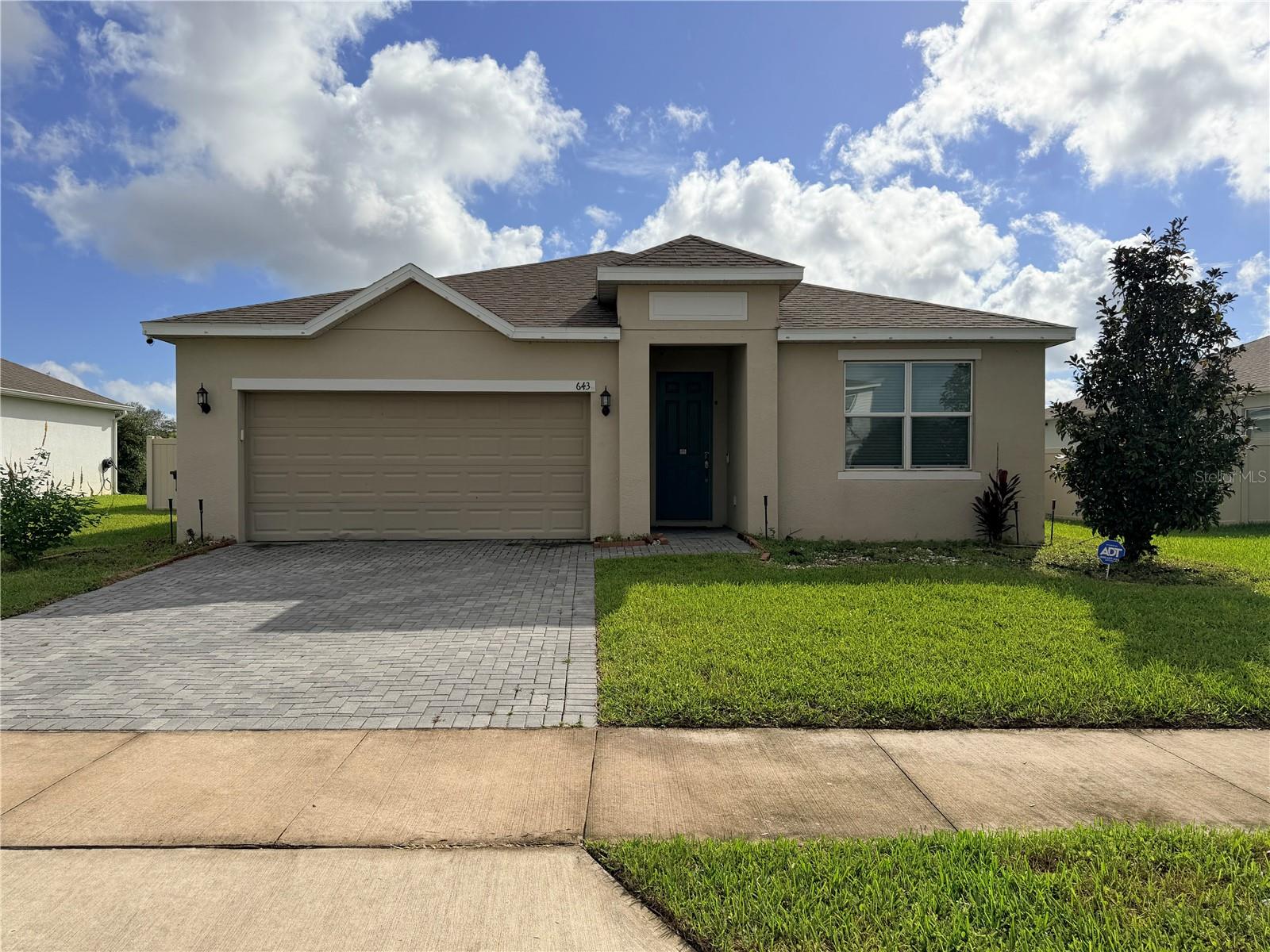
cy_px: 476
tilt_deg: -0.8
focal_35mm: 24
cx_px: 635
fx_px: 881
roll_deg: +0.0
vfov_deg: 56.8
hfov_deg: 71.6
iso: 80
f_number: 1.78
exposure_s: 1/14286
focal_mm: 6.76
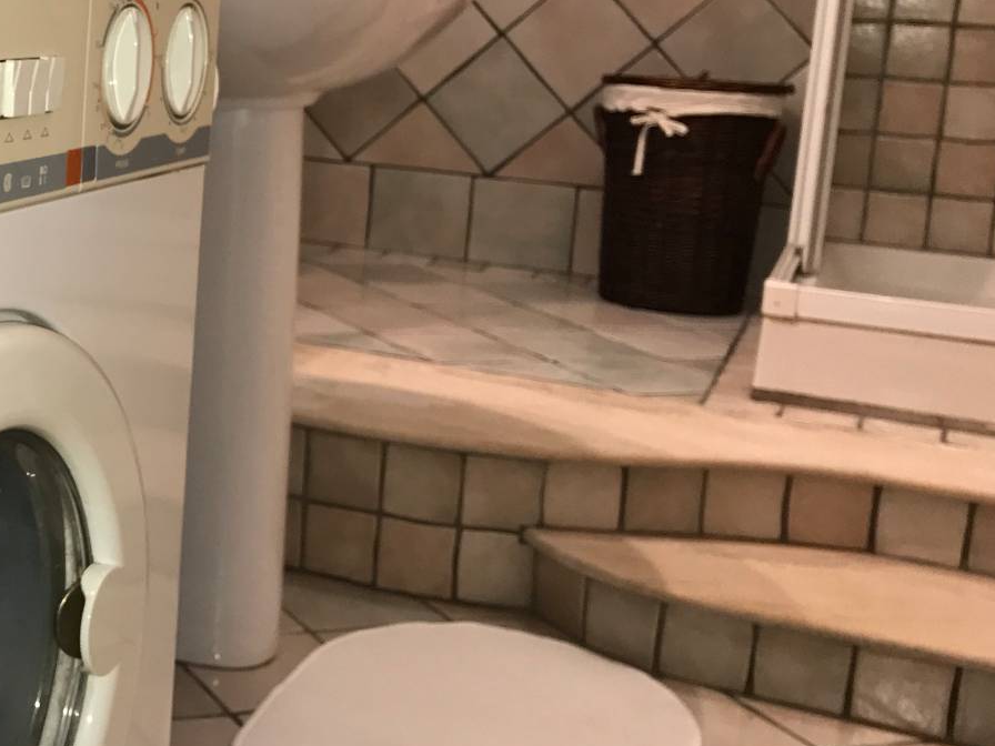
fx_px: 1725
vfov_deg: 24.3
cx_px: -27
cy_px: 229
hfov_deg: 29.8
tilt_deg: -10.3
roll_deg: -2.1
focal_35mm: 60
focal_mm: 3.99
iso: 40
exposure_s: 1/33
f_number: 1.8
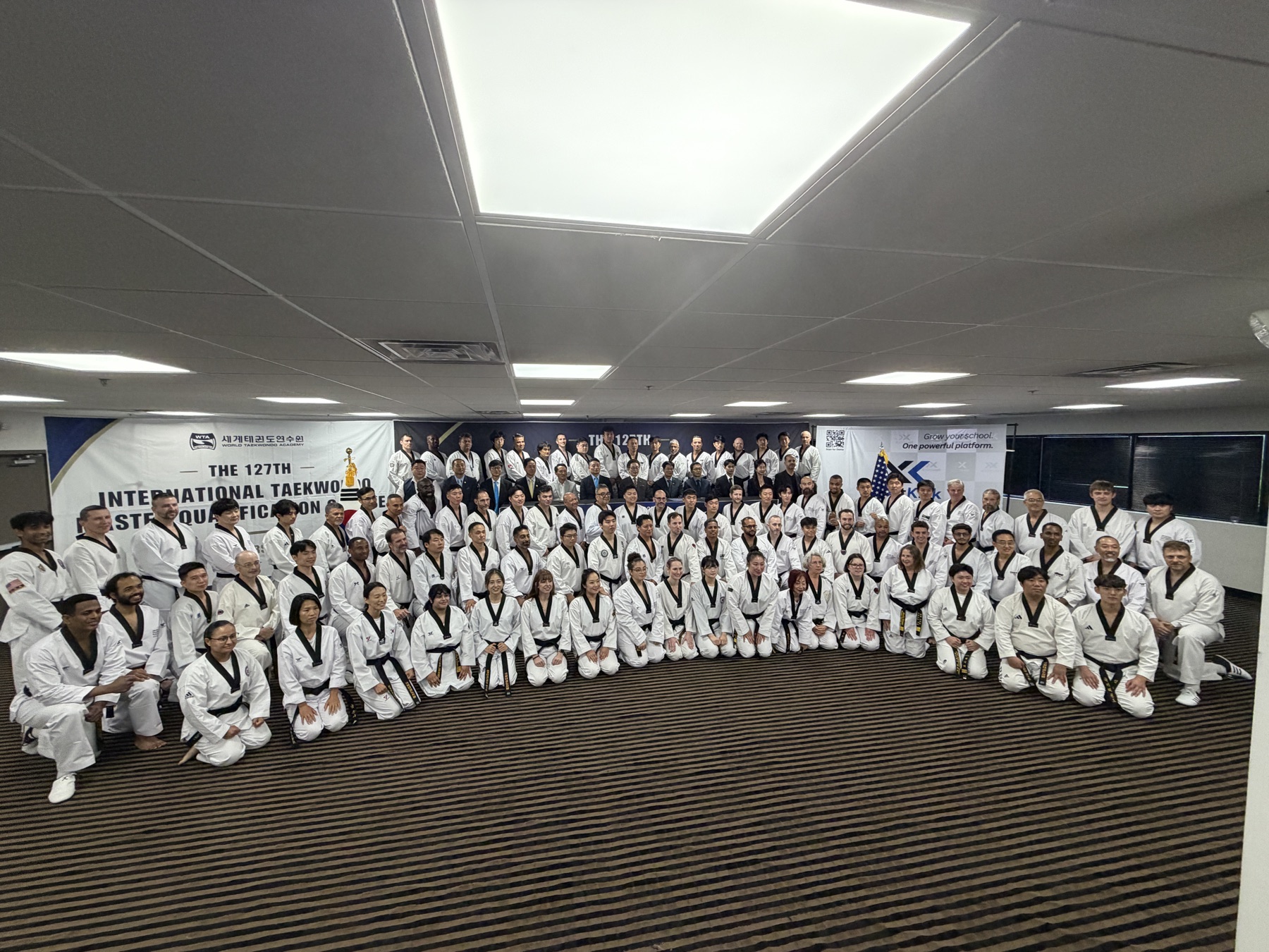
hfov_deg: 102.1
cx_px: 634
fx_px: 513
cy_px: 476
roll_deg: +0.7
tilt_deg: -3.6
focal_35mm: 14
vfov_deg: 85.7
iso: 250
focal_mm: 2.22
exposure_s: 1/120
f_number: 2.2
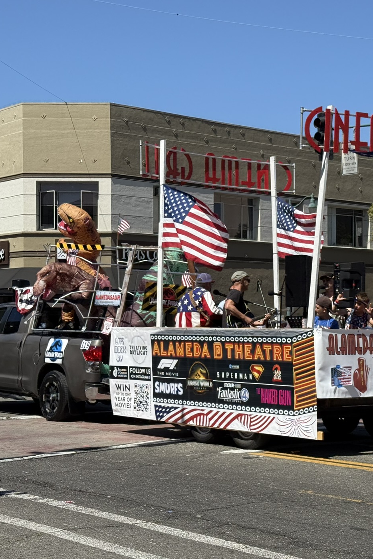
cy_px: 291
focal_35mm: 73
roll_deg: +0.4
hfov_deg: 18.5
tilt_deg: +2.2
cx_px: 296
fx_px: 1134
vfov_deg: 27.7
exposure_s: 1/5208
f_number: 1.78
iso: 64
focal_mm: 6.76
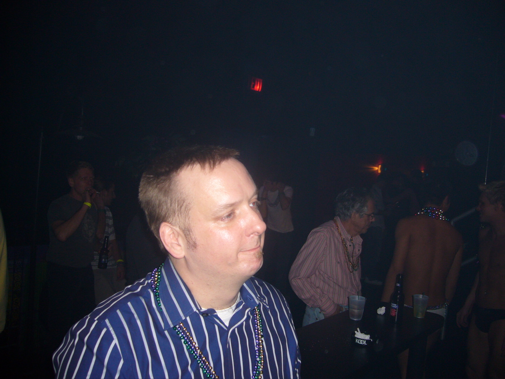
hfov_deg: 52.6
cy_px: 190
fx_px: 511
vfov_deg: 40.7
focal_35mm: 35
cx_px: 252
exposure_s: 1/60
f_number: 2.8
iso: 100
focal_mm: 5.8
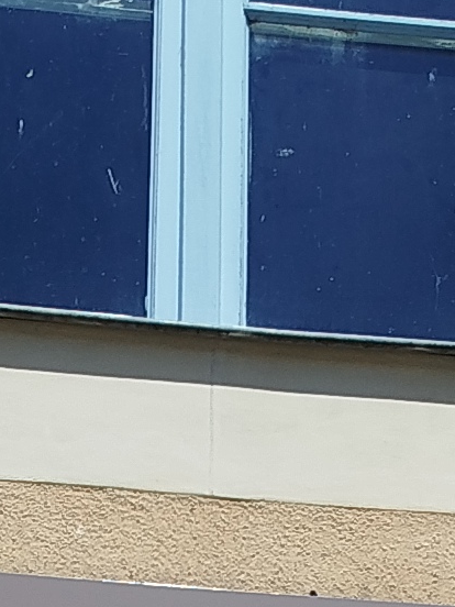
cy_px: 1629
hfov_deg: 8.5
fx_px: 3049
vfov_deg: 9.6
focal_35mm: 174
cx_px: 222
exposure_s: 1/1472
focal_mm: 5.31
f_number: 1.7
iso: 50
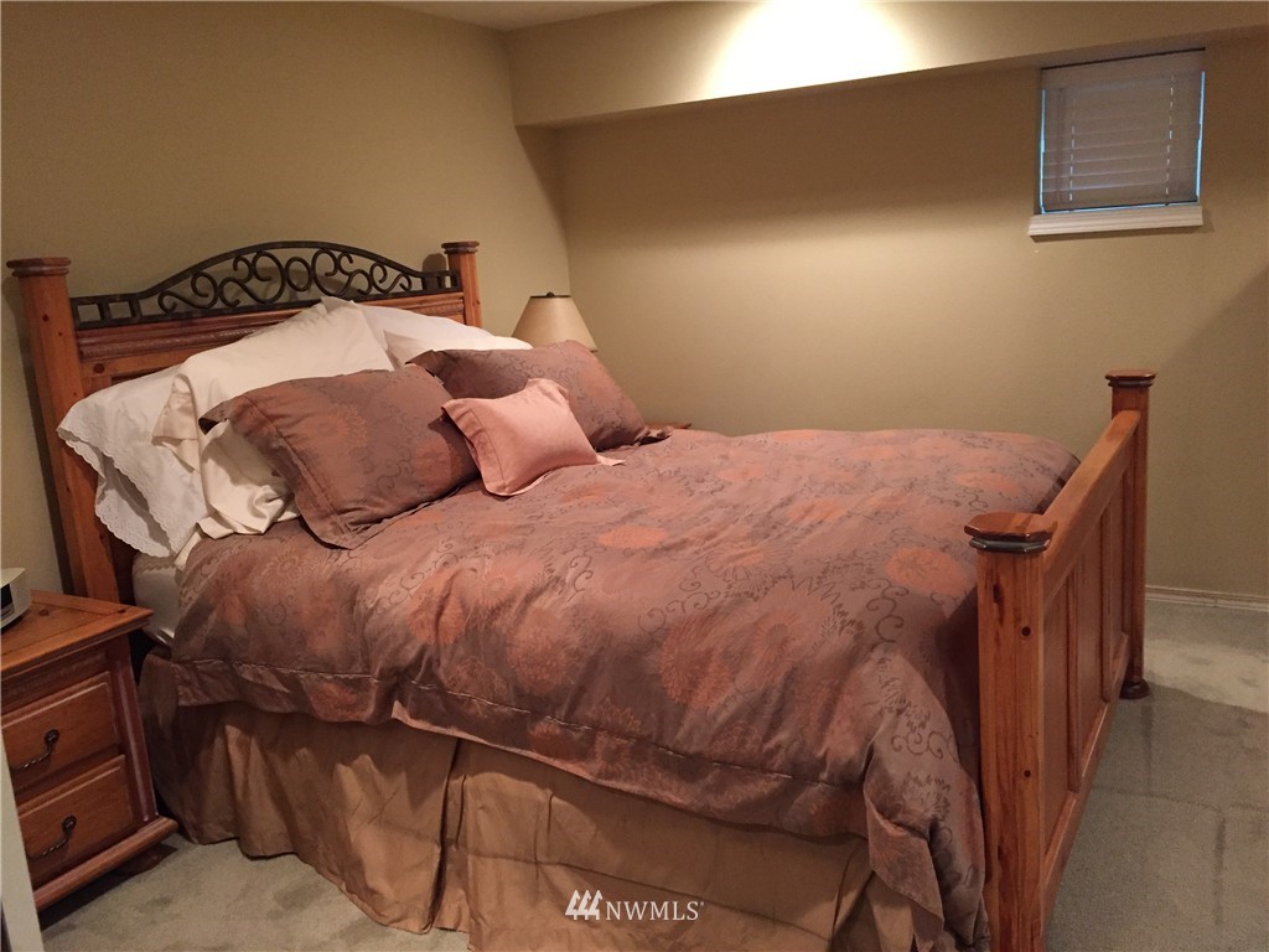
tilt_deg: -11.7
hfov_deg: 61.7
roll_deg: +2.1
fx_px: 1063
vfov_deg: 48.2
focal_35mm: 29
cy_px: 476
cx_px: 634
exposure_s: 1/30
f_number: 2.2
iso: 320
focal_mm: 4.15
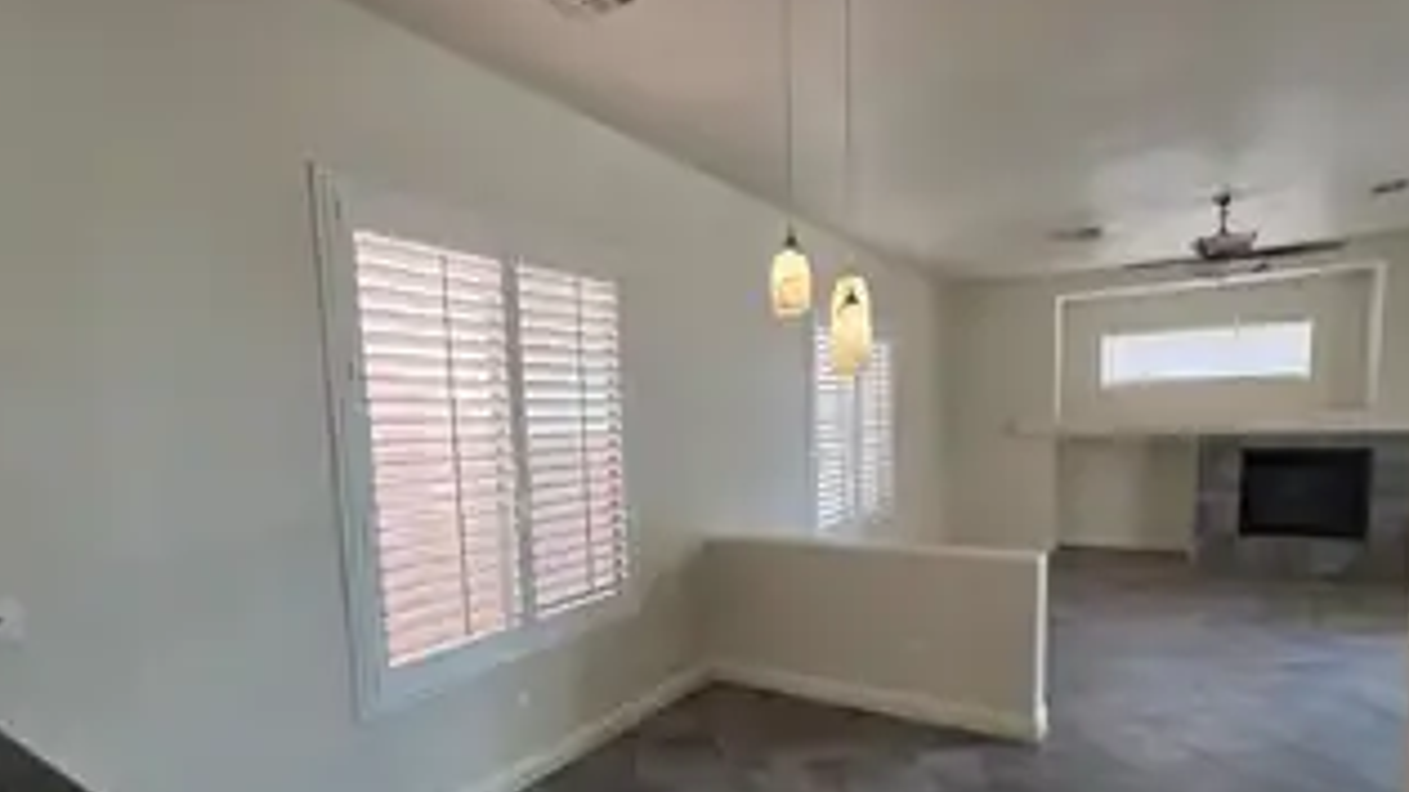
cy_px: 497
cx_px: 711
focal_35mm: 18
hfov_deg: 92.7
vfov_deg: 60.2
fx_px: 672
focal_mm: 2.2
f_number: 1.9
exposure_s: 1/120
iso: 125
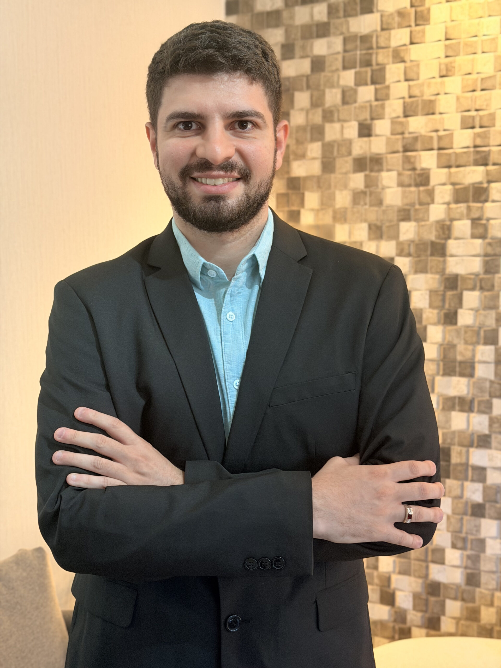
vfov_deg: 39.7
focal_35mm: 48
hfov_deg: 30.3
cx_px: 250
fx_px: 926
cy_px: 334
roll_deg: -0.3
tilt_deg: -4.7
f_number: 1.78
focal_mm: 6.76
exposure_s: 1/40
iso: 320
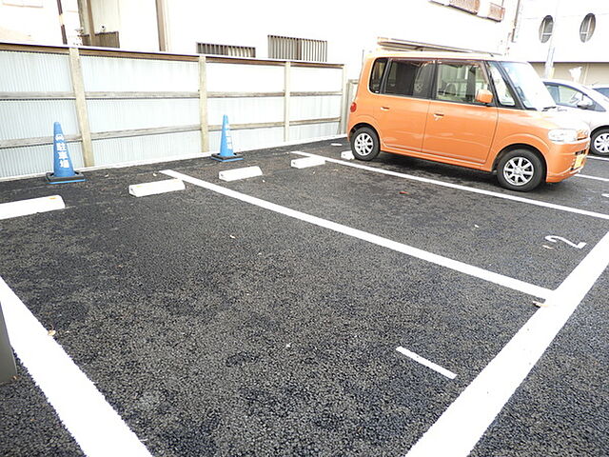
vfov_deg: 56.8
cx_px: 304
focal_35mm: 24
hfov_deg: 71.6
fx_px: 422
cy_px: 228
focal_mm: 4.3
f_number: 3.3
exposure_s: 1/50
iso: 100
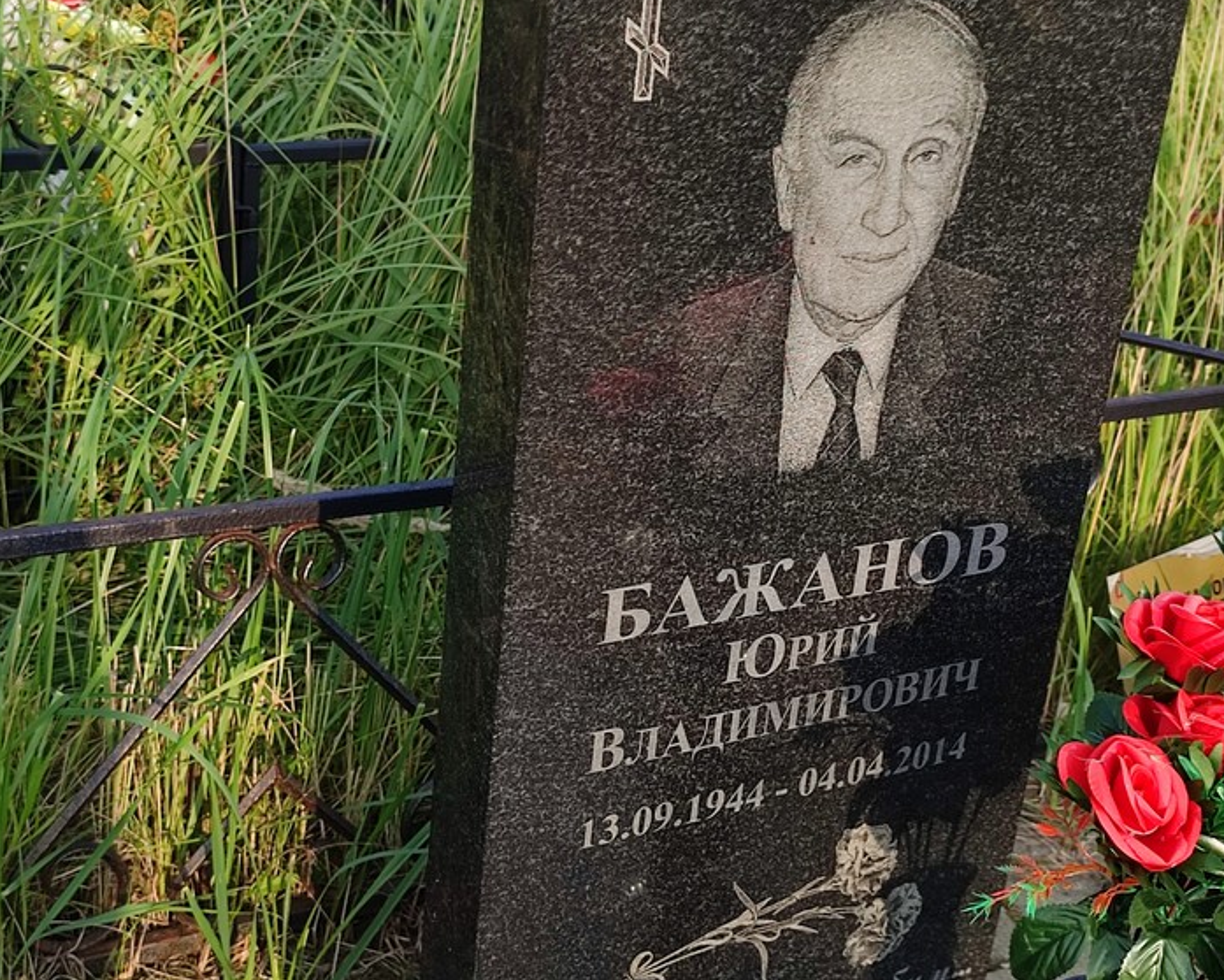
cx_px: 615
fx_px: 1015
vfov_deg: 51.5
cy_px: 471
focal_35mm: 28
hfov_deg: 62.2
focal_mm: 6.04
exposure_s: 1/199
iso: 50
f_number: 1.9
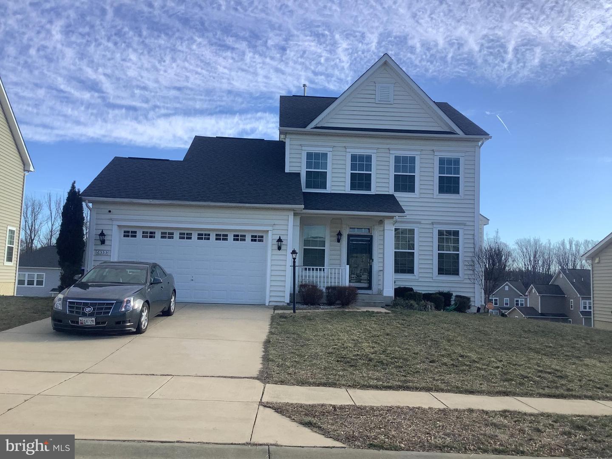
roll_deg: -1.9
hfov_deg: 58.4
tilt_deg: +5.3
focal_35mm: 31
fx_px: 548
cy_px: 230
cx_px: 306
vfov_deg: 45.4
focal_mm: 3.3
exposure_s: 1/876
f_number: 2.4
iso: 25
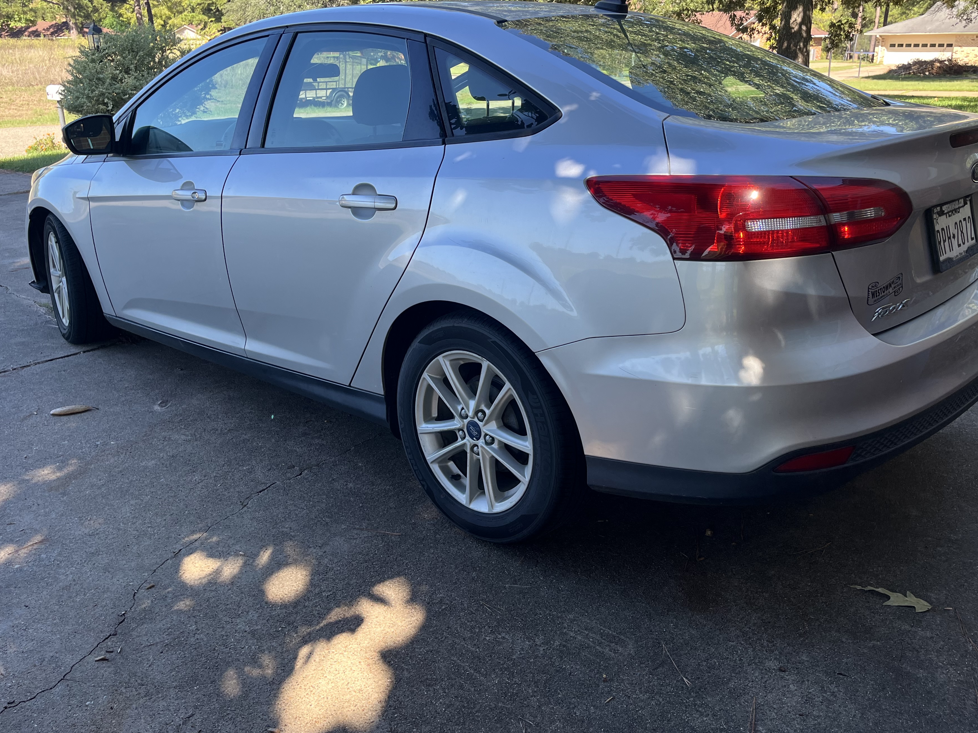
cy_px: 314
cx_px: 508
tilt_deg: -17.6
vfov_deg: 46.7
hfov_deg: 59.9
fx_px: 848
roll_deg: +0.3
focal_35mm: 30
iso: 50
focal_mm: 5.1
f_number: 1.6
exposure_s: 1/497
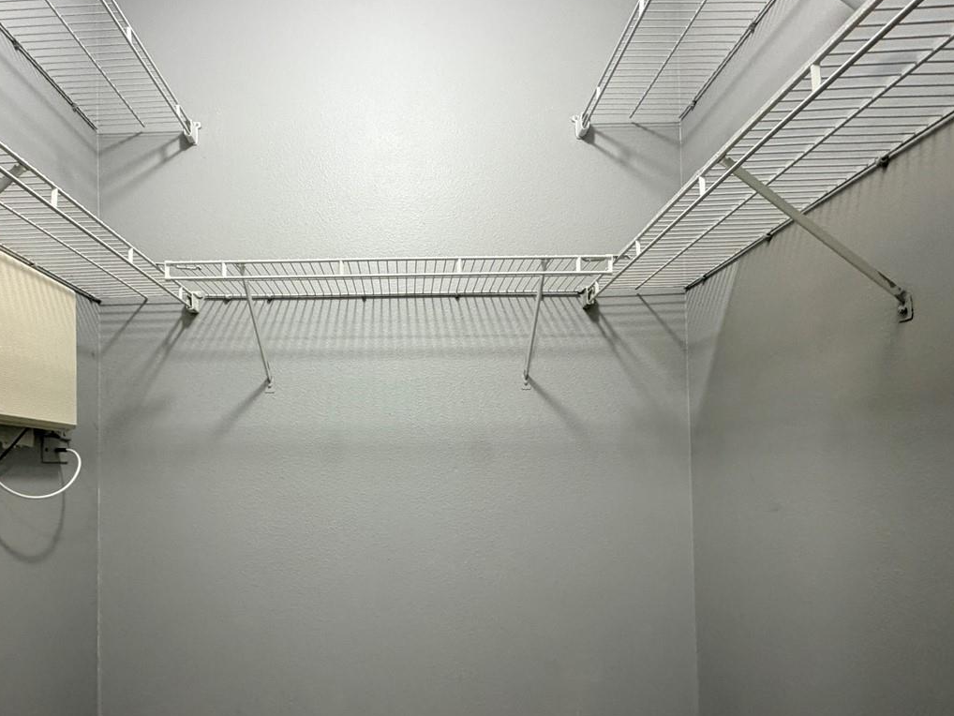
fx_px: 606
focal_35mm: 22
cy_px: 458
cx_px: 395
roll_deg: +0.7
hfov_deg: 75.8
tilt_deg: +0.9
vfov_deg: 60.1
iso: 320
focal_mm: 2.22
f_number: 2.2
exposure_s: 1/60
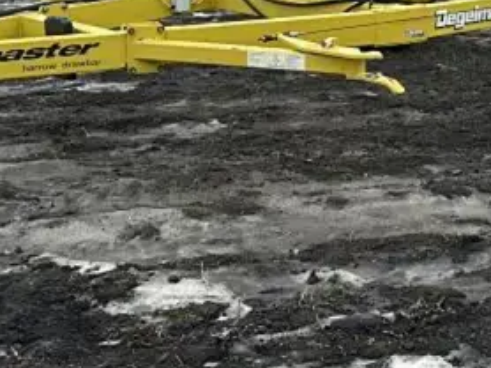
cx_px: 537
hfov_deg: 22.3
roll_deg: -0.4
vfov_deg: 17.2
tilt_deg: -3.5
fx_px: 1176
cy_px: -27
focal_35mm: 83
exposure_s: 1/724
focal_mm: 6.86
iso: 80
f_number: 1.78
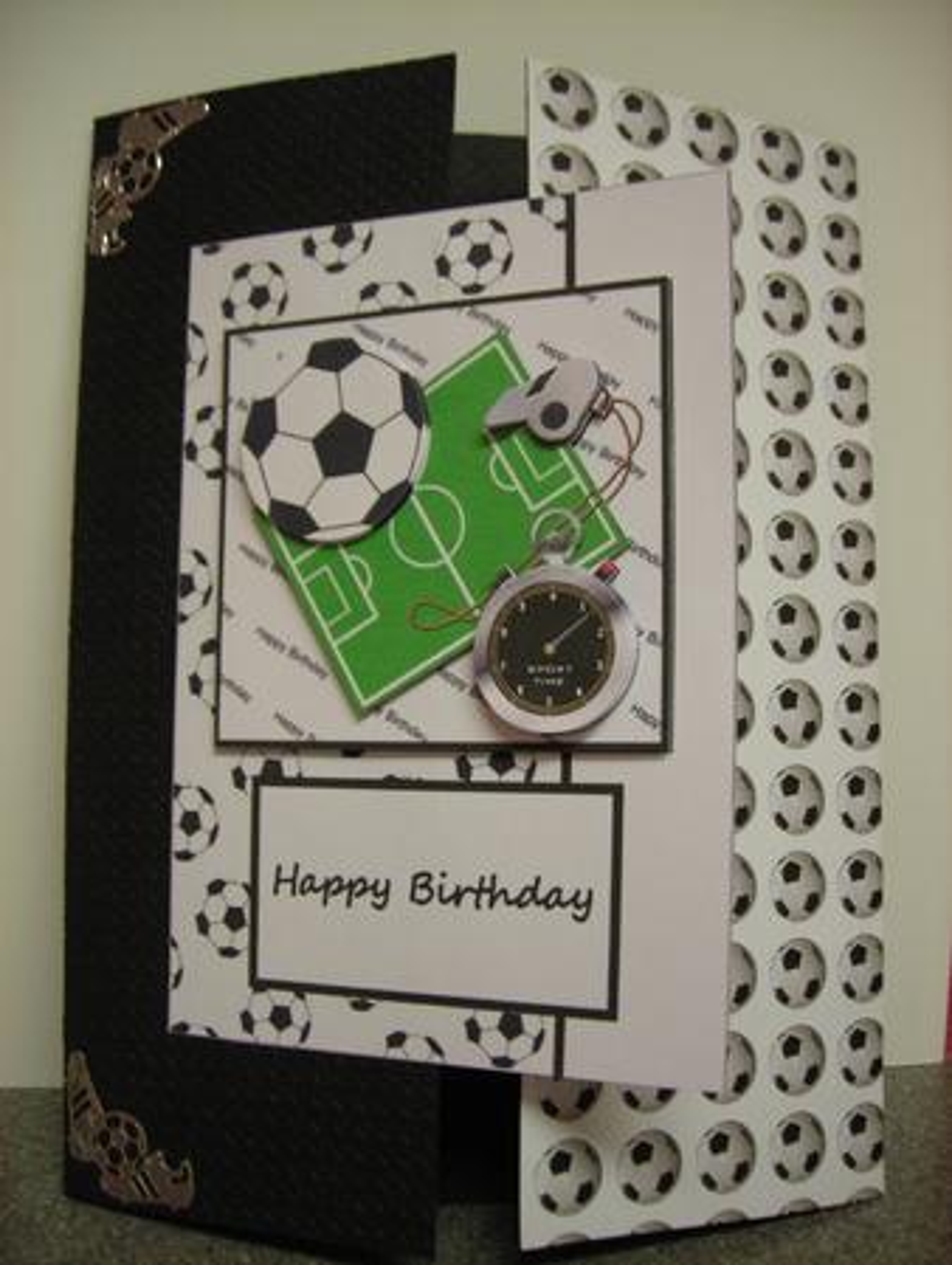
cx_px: 476
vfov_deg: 48.9
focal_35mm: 38
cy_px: 632
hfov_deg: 37.8
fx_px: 1390
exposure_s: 1/3.9
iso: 79
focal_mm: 6.3
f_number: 3.2
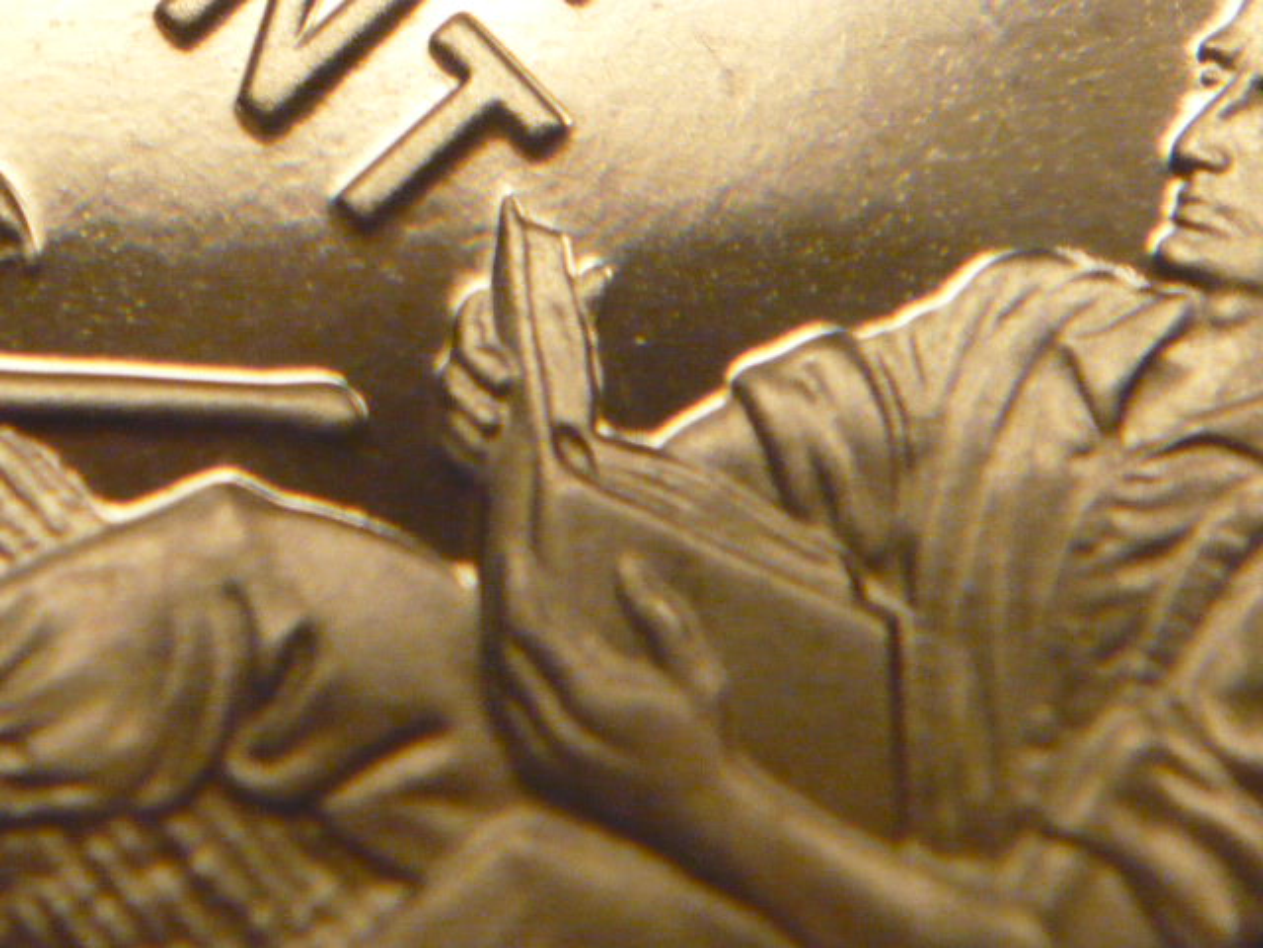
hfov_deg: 12.3
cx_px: 632
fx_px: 5838
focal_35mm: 160
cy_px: 474
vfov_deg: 9.3
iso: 800
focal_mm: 16.5
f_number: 5.1
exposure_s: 1/80
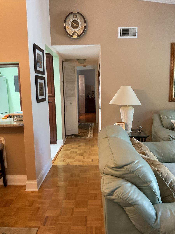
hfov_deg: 48.2
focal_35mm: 29
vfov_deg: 61.7
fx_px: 195
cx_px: 88
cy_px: 117
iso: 250
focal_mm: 3
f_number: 1.8
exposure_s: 1/60
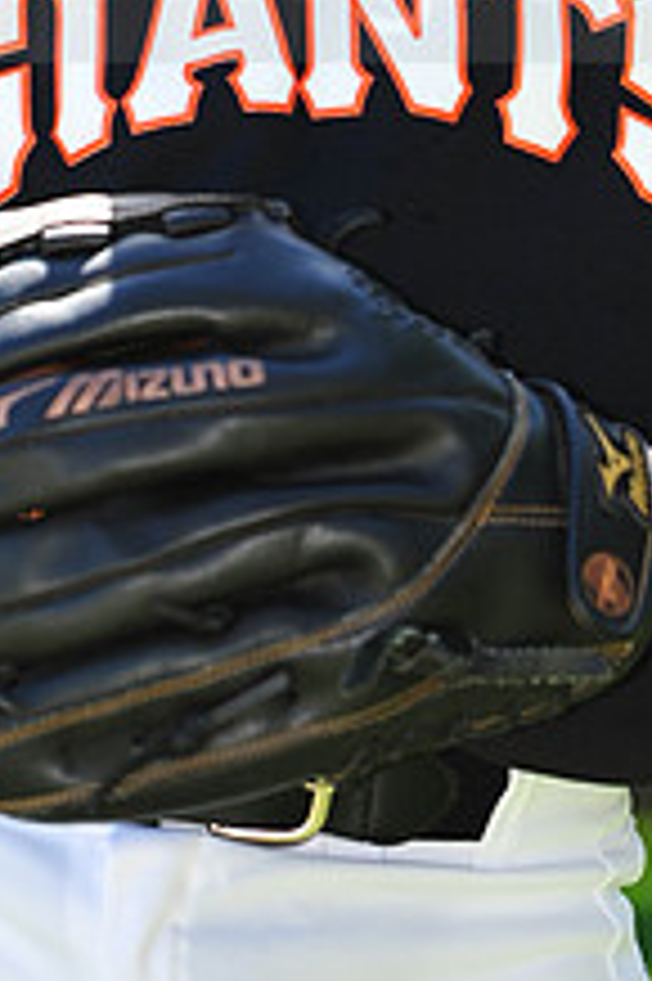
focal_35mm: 386
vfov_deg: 5.3
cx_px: 274
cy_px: -81
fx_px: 10502
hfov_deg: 3.6
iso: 200
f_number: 4.5
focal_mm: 145
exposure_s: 1/400
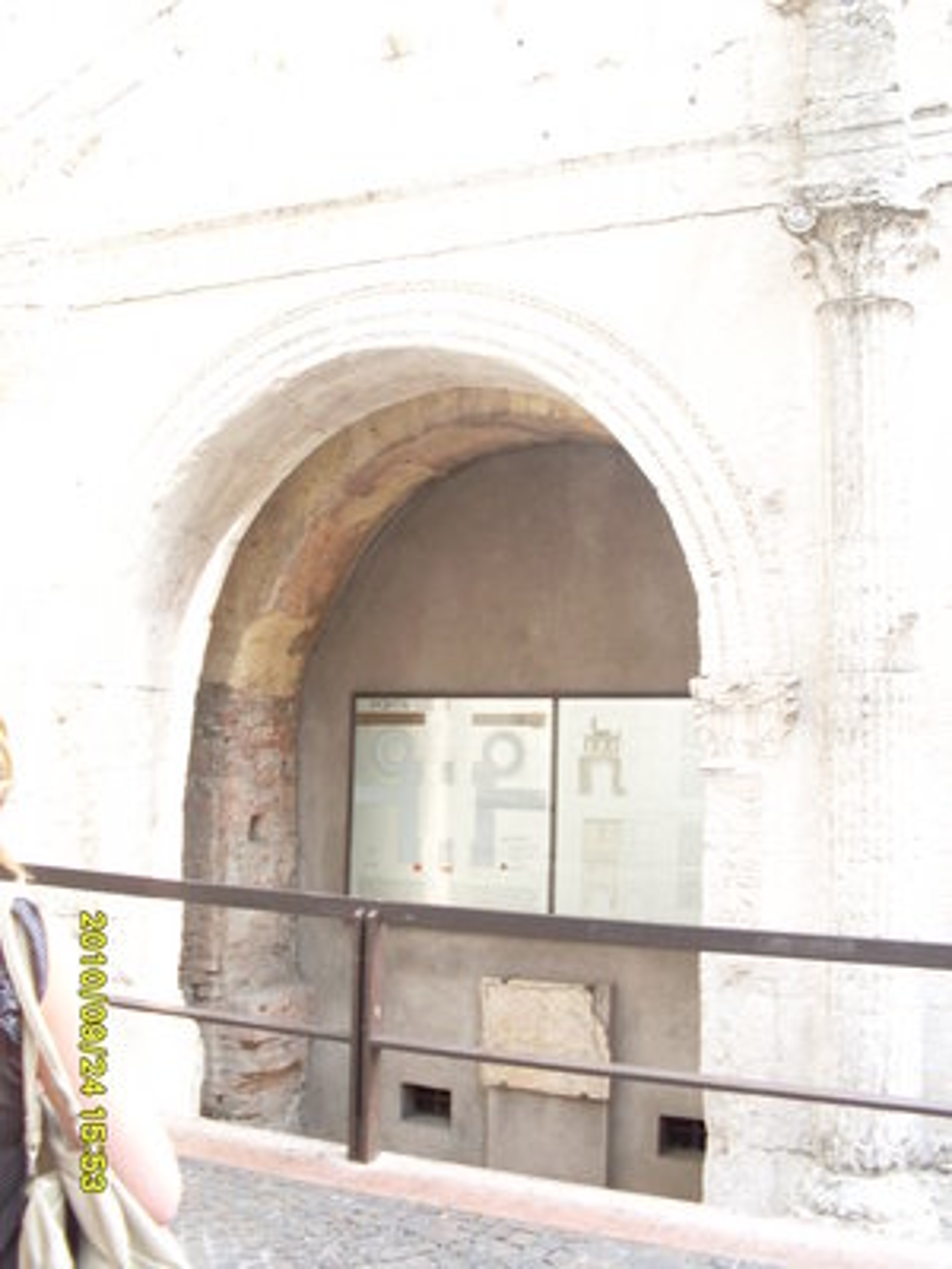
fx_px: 1393
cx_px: 476
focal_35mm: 38
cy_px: 634
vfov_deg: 49.0
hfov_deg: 37.7
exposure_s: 1/90
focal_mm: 6.3
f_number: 2.8
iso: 100
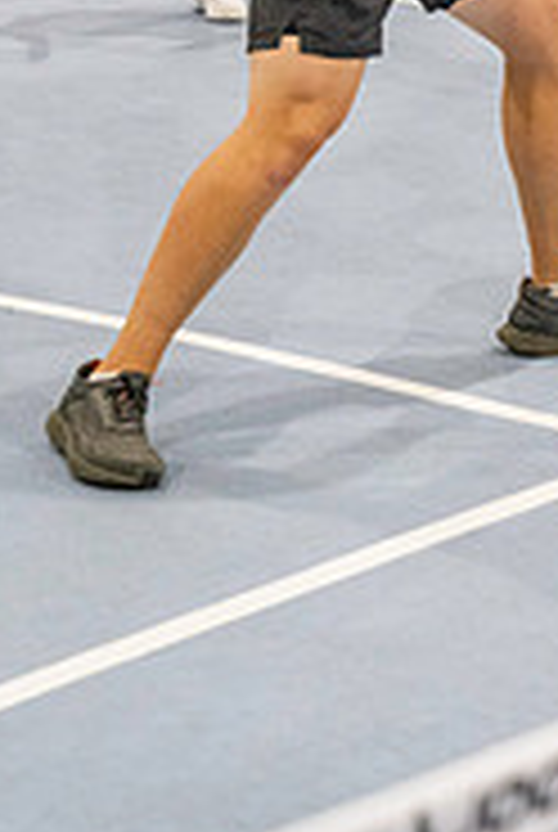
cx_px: 364
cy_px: -76
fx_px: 3937
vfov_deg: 11.9
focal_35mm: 170
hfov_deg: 8.1
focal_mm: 70
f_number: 4
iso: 8000
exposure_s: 1/800
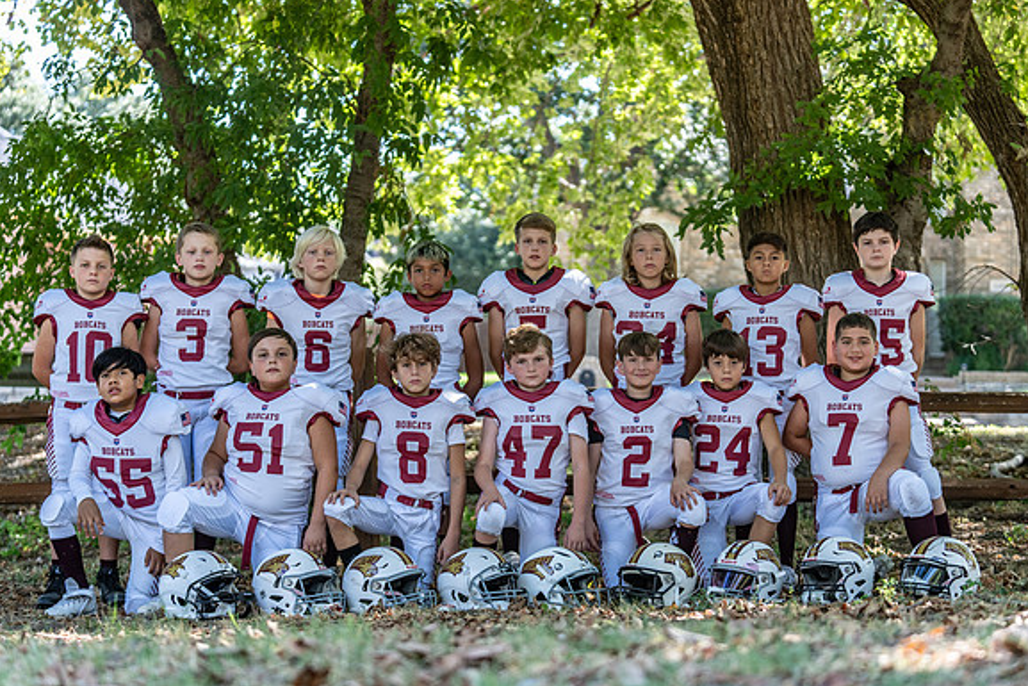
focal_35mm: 77
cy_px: 354
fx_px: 2199
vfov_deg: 17.7
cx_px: 518
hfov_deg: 26.3
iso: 320
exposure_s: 1/320
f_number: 2.8
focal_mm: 70
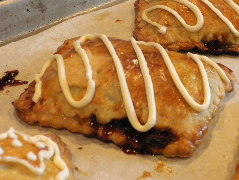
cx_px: 120
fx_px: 497
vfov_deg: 20.4
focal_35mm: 72
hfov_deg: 27.0
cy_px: 90
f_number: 5
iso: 800
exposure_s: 1/30.1
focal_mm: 12.7
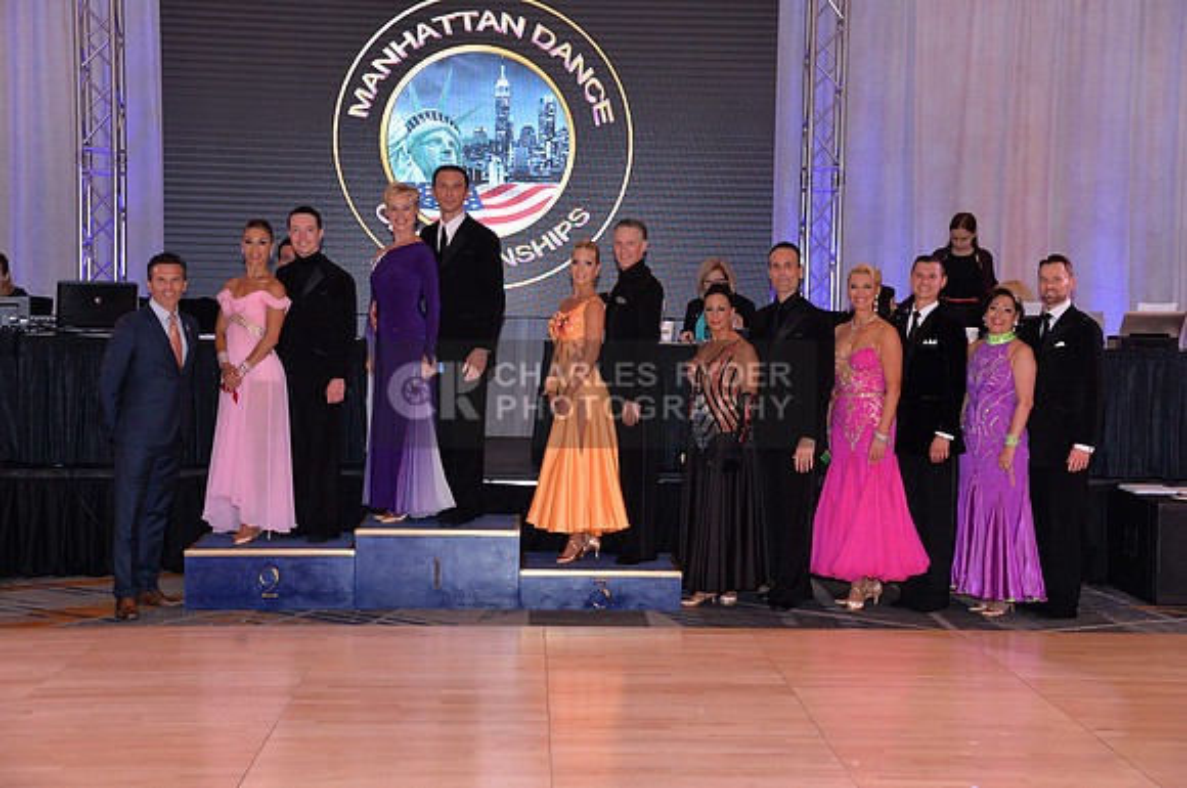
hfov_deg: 39.6
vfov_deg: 26.9
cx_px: 594
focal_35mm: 50
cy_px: 394
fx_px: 1646
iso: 1600
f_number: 5
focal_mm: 50
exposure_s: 1/250
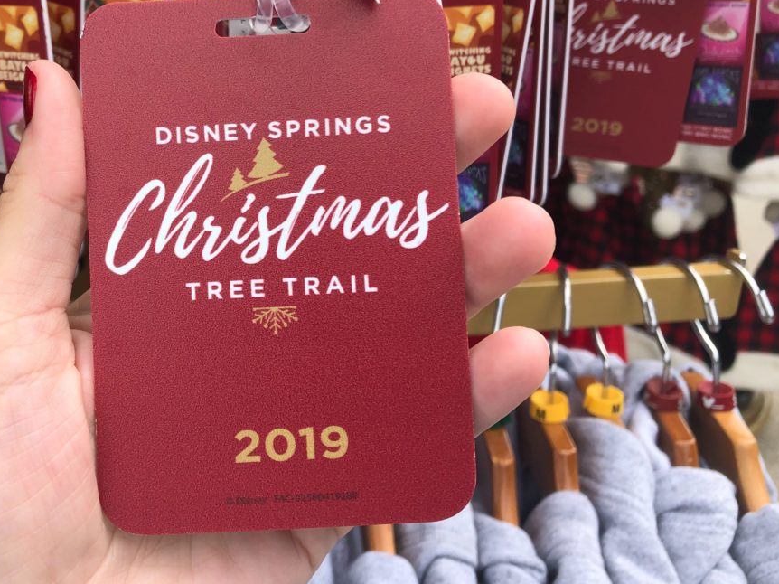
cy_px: 195
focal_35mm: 39
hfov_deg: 46.9
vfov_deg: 36.4
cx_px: 241
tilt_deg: -19.0
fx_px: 877
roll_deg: +0.2
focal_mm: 3.99
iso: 20
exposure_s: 1/639
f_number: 1.8
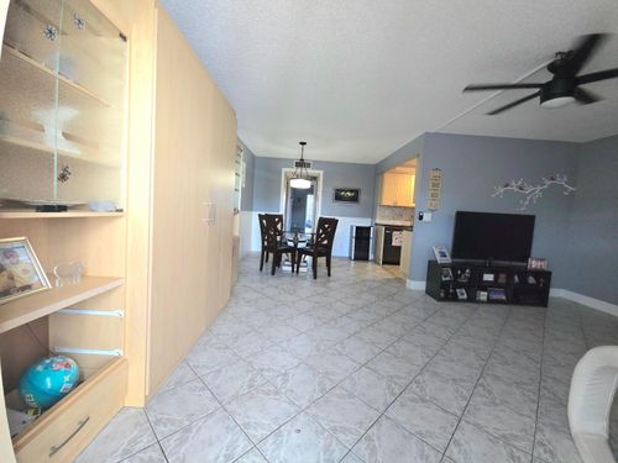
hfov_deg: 106.2
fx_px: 232
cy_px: 232
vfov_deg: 89.9
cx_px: 309
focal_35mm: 13
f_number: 2.2
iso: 250
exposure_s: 1/60.2
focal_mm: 2.2
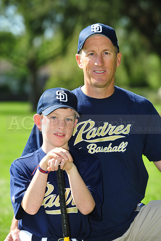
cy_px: 120
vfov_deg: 11.8
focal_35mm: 175
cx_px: 80
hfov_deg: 7.8
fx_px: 1175
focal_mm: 175
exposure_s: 1/500
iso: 200
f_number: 5.6
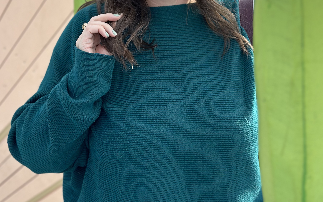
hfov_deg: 30.2
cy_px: -3
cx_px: 161
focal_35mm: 68
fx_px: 599
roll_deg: +1.9
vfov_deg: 18.6
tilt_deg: -6.4
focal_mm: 6.86
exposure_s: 1/1783
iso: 80
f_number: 1.78
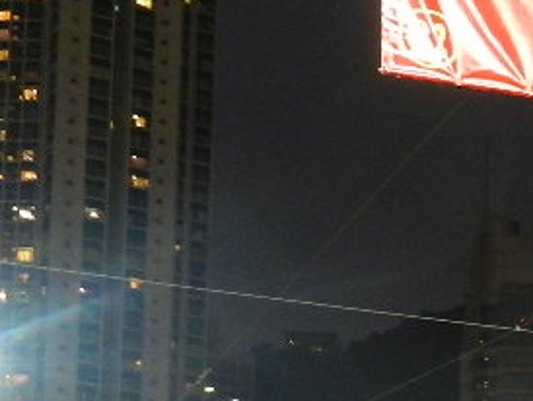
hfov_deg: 12.9
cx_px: 887
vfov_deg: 10.2
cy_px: 565
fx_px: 2188
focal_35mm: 142
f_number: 4
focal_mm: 6.9
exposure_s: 1/13
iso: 400
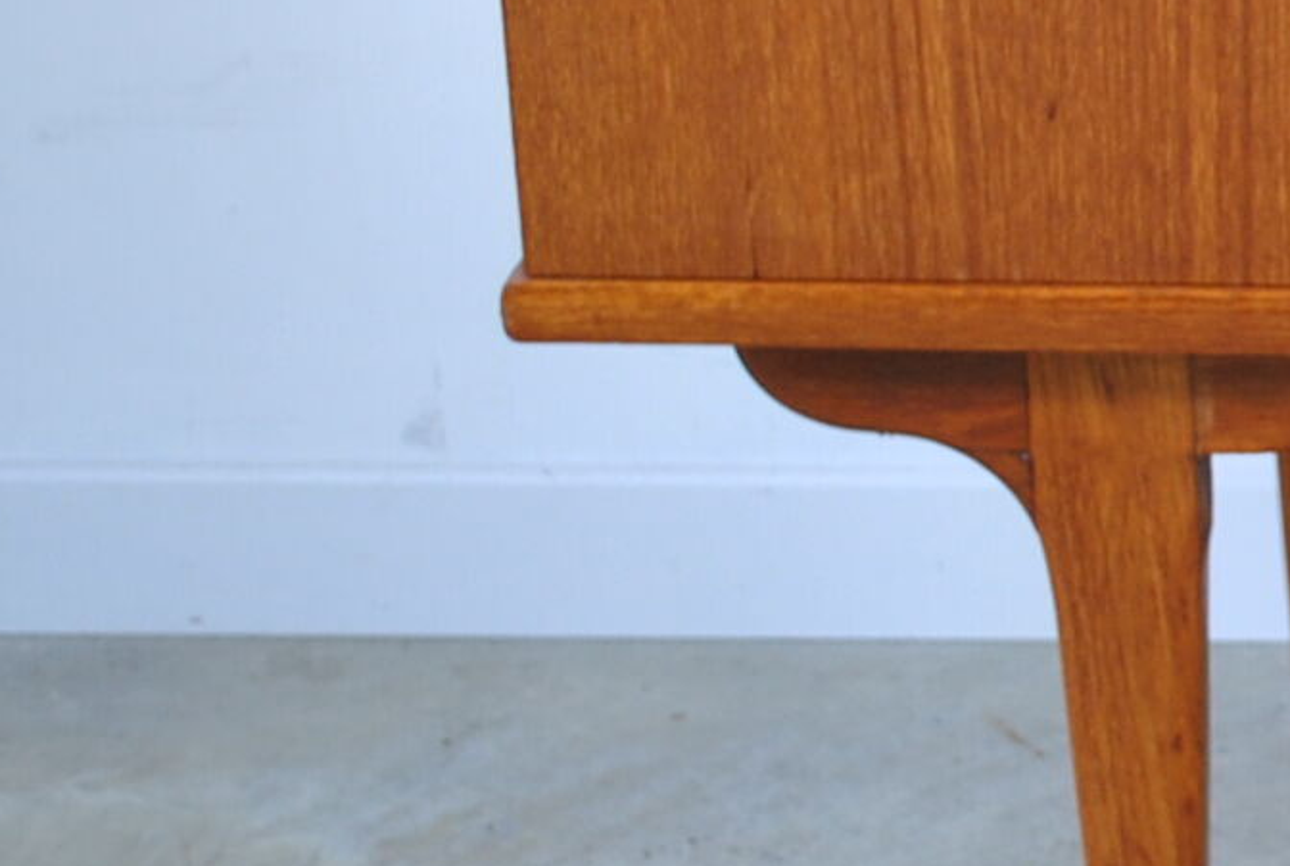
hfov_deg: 11.5
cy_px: 238
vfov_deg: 8.2
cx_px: 2196
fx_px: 6032
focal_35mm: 168
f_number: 4.5
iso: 200
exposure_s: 1/30
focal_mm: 26
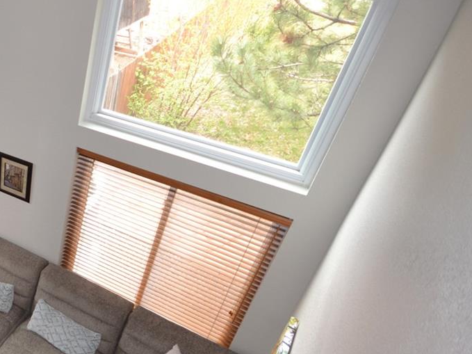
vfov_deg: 41.8
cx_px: -57
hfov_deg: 41.8
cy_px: 180
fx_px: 464
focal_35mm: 34
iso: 400
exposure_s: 1/60
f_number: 4
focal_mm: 10
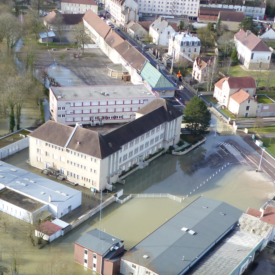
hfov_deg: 27.6
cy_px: 229
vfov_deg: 27.1
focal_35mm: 62
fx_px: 557
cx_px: 94
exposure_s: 1/250
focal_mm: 5
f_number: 4
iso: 100
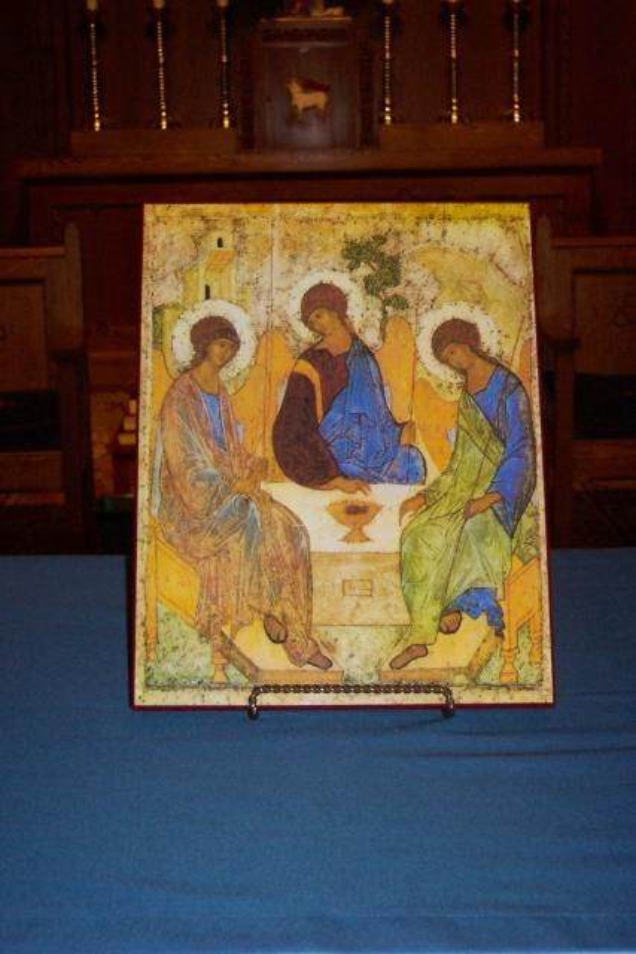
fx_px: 1668
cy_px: 477
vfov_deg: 31.9
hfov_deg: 21.6
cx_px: 318
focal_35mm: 63
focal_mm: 13.3
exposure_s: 1/45
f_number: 3.4
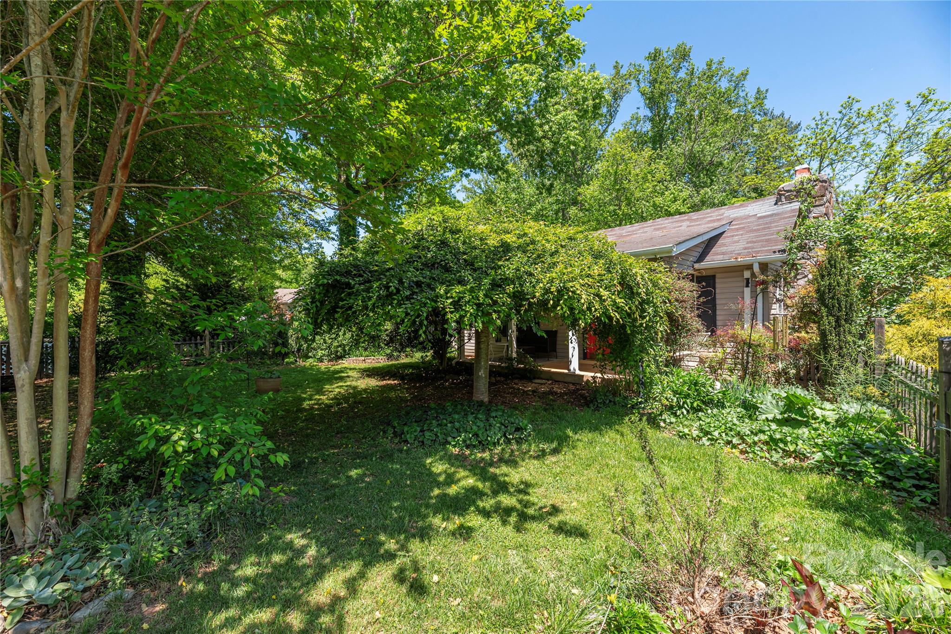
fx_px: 370
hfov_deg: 104.2
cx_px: 476
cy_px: 317
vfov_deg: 81.2
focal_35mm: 14
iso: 320
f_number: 8
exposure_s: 1/400
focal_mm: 14
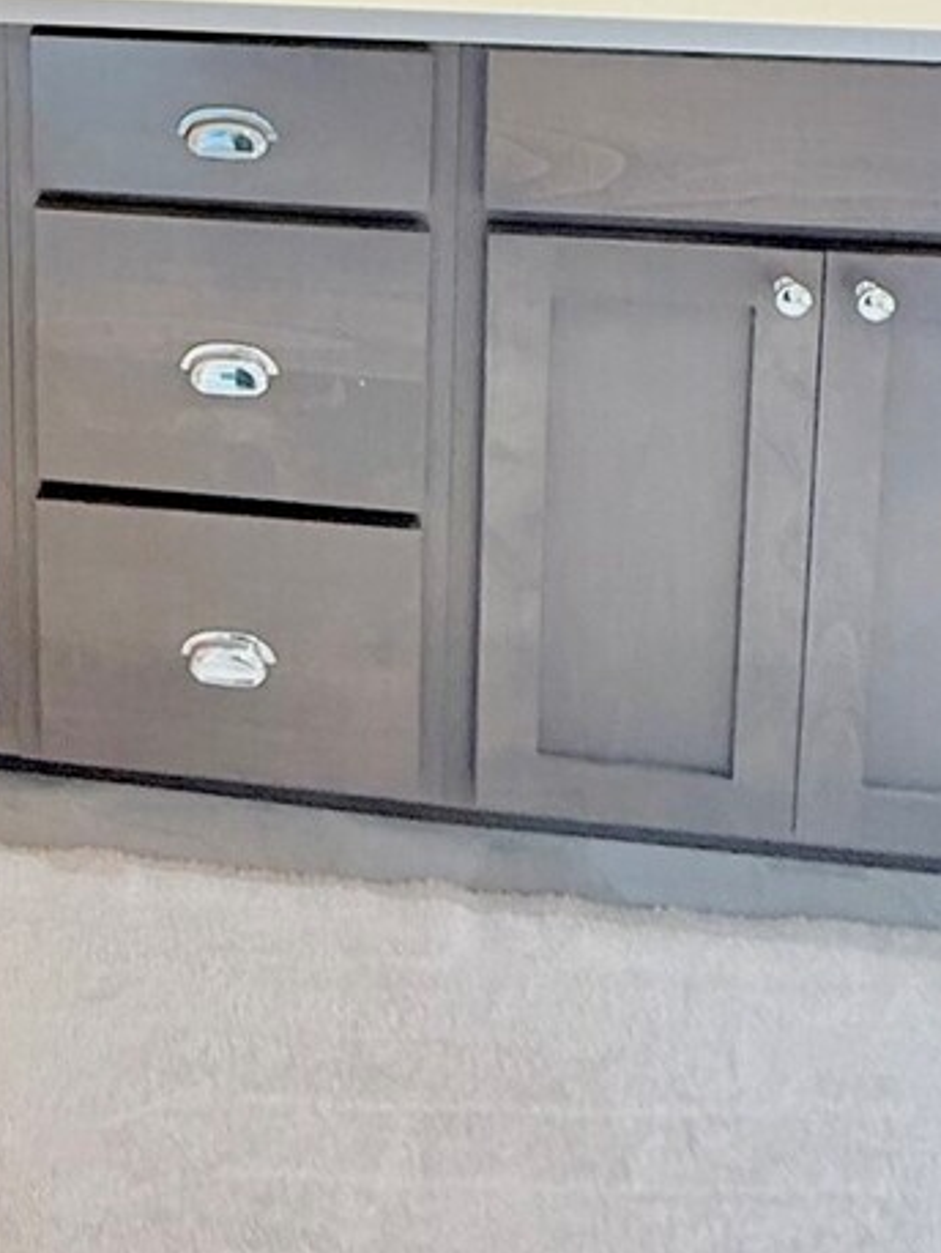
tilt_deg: -6.5
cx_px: 41
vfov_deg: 33.0
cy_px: -337
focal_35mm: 44
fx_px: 1593
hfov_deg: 30.9
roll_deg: -0.1
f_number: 2.2
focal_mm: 2.22
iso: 500
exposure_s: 1/60
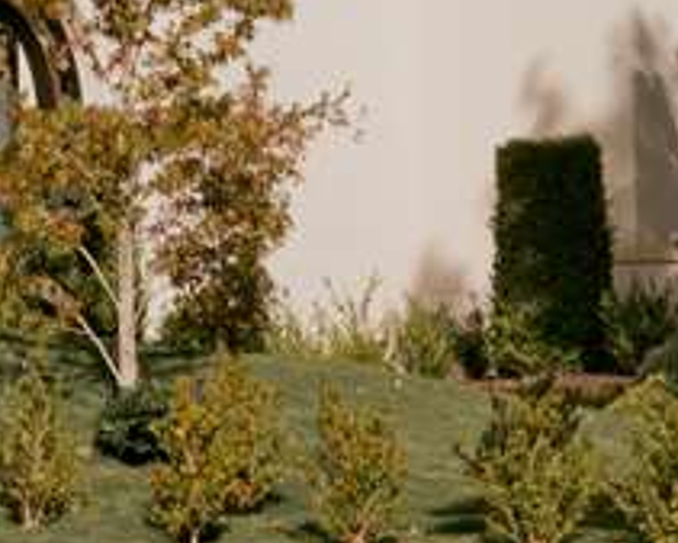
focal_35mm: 191
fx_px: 3834
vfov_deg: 7.9
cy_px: -374
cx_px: -209
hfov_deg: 9.9
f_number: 11
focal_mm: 28
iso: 200
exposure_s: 1/400
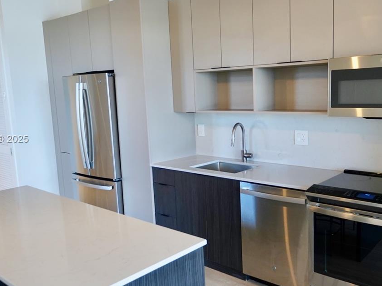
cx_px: 247
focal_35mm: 33
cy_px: 140
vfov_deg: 42.9
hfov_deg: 54.5
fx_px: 364
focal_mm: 18
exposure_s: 1/160
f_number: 4
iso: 1600
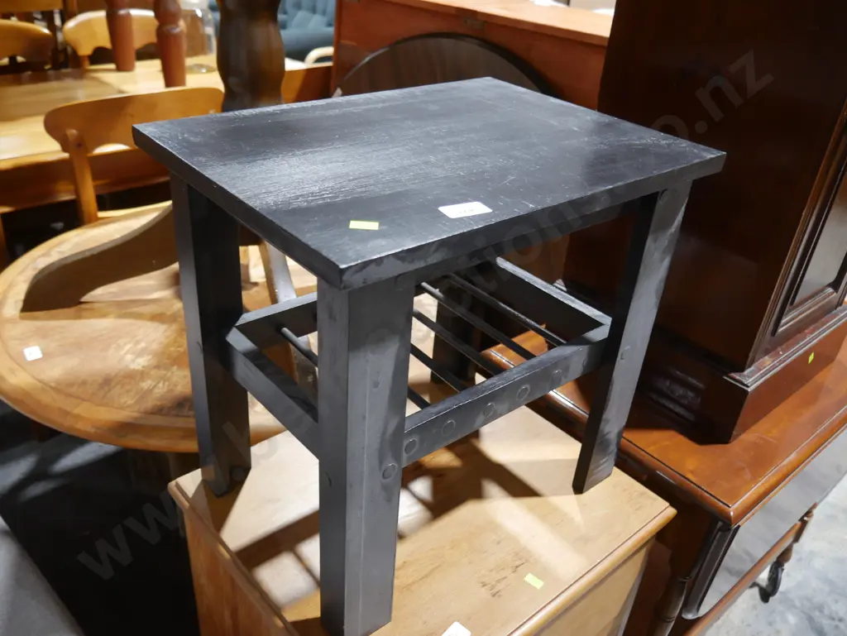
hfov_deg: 63.4
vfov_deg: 49.8
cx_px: 424
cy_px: 318
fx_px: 685
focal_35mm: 28
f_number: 3.5
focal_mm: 14
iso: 800
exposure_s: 1/60
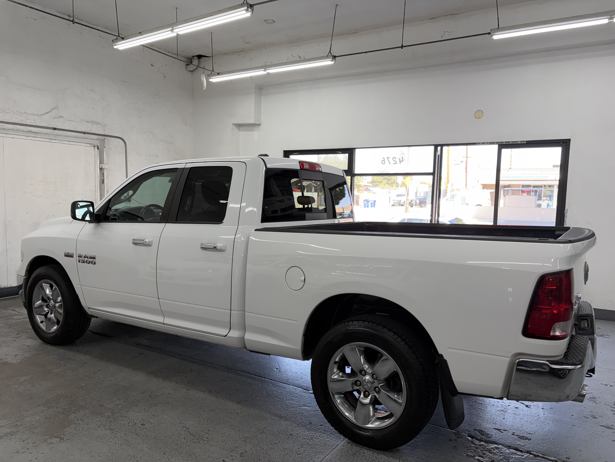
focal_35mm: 26
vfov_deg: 53.1
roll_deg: -0.5
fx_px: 462
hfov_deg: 67.3
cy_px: 231
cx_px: 308
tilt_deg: -2.7
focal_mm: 5.96
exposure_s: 1/121
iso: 40
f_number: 1.6
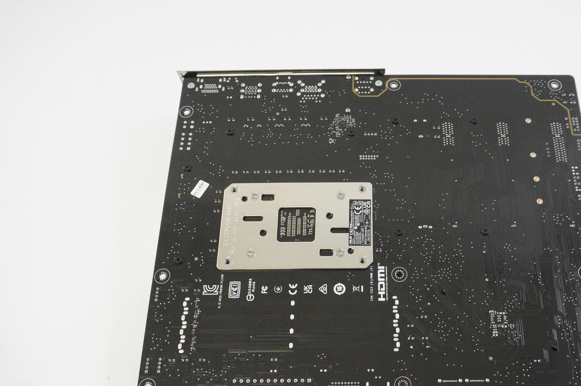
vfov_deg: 37.5
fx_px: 564
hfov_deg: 53.7
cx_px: 372
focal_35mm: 35
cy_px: 242
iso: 6400
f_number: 5.6
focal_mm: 18
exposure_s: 1/320
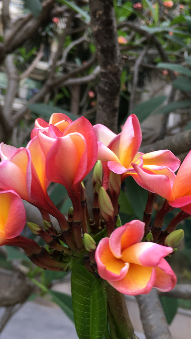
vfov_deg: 48.3
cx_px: 90
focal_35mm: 42
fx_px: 378
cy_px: 189
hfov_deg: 28.3
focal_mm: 4.15
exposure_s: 1/50
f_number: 2.2
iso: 25
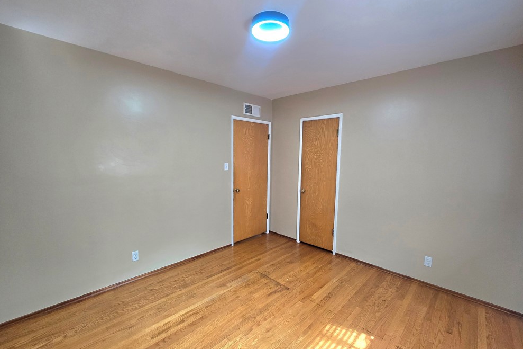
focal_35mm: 14
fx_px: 203
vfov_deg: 81.1
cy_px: 182
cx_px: 259
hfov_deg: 104.3
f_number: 2.2
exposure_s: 1/60.2
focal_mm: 2.2
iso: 200
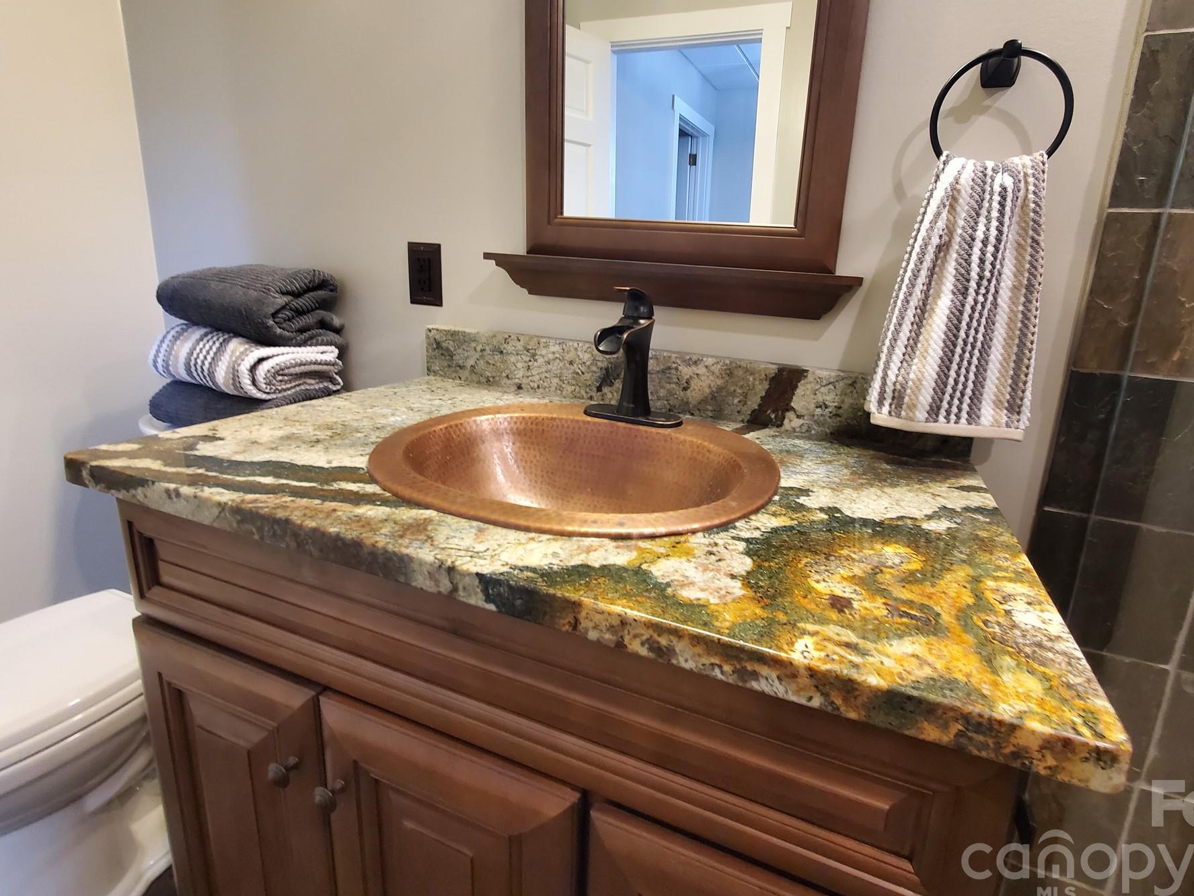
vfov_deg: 81.4
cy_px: 395
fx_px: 517
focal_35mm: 15
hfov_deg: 97.6
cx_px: 677
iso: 400
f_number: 2.2
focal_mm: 1.8
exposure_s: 1/30
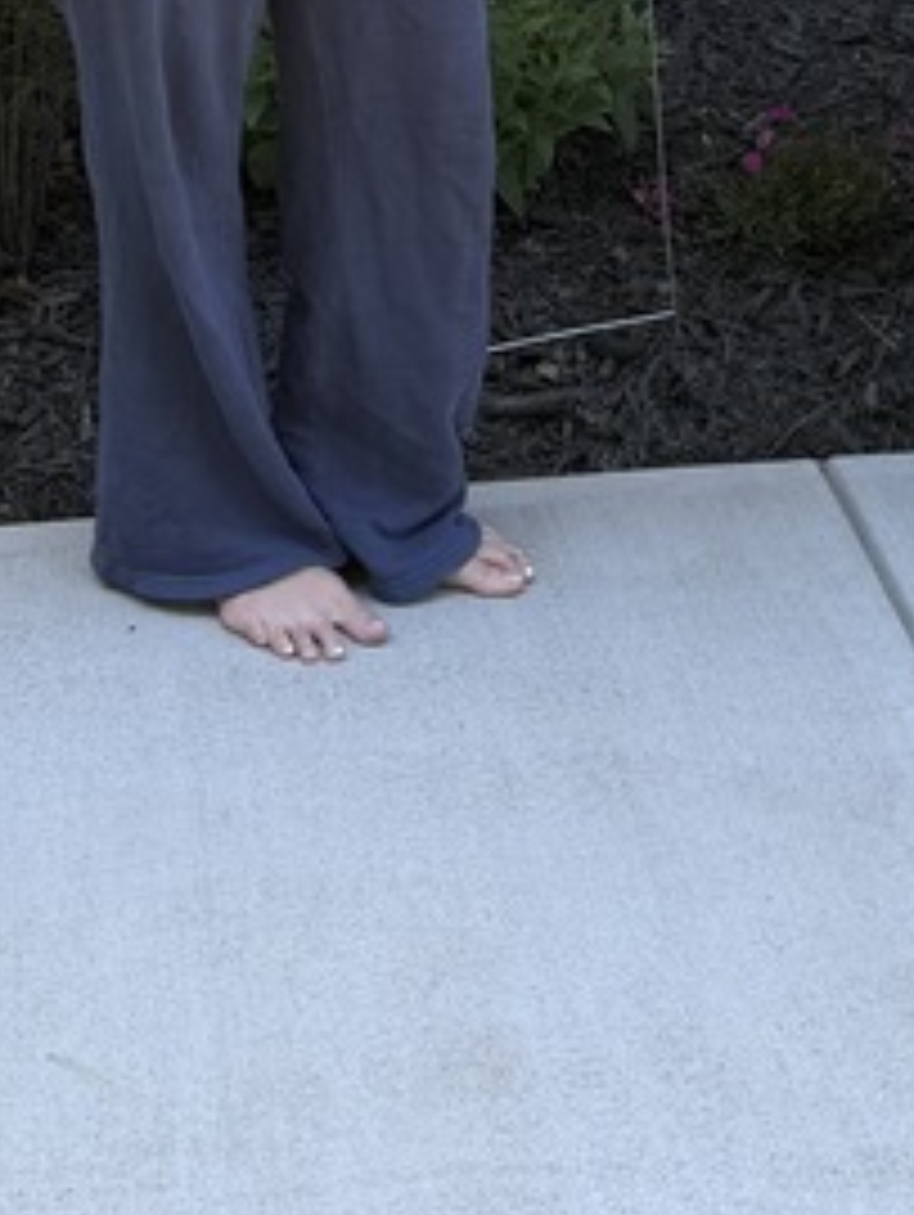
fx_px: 3199
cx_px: 891
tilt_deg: -10.4
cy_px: -468
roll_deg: +1.1
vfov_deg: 19.4
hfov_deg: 16.0
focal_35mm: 91
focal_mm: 6.76
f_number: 1.78
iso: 80
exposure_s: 1/443
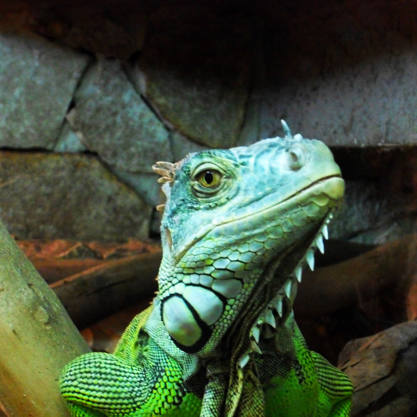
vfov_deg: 20.8
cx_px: 208
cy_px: 274
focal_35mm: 83
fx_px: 1131
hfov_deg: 20.9
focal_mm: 12.3
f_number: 5.1
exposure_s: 1/15
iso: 800
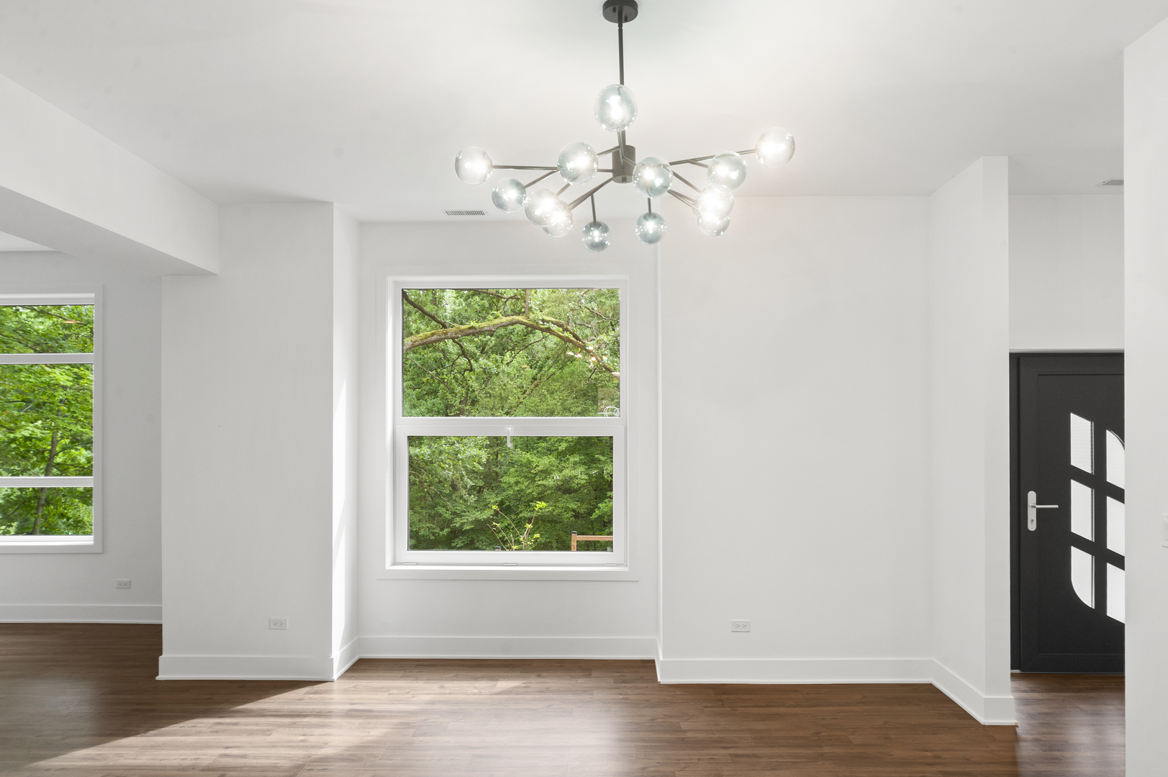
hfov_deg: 73.8
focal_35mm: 24
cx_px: 584
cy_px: 388
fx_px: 778
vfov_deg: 53.1
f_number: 8
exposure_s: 1/30
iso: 400
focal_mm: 24
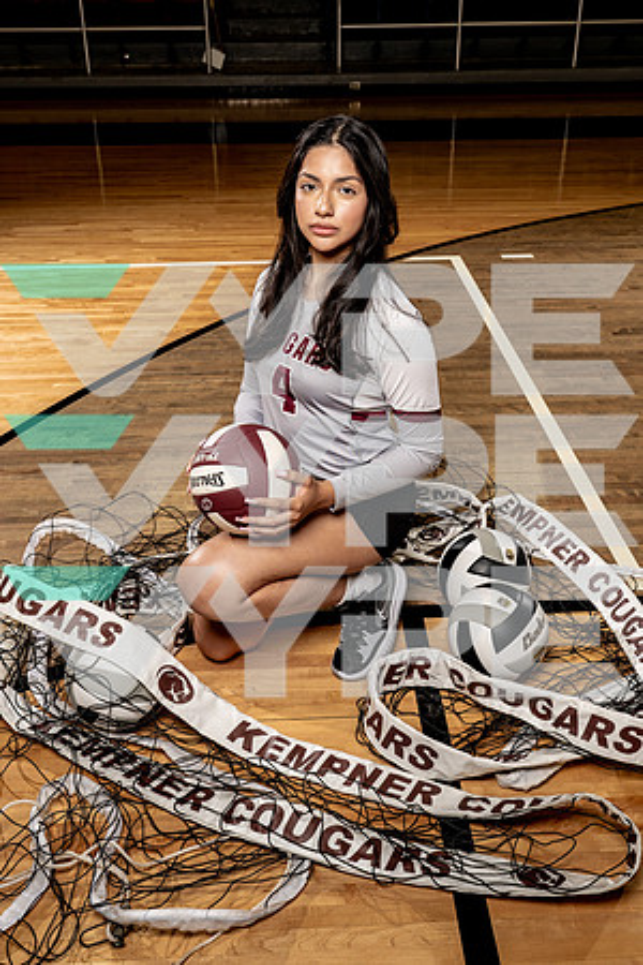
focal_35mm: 35
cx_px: 322
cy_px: 482
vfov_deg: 54.4
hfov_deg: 37.9
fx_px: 938
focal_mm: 35
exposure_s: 1/250
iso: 640
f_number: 7.1
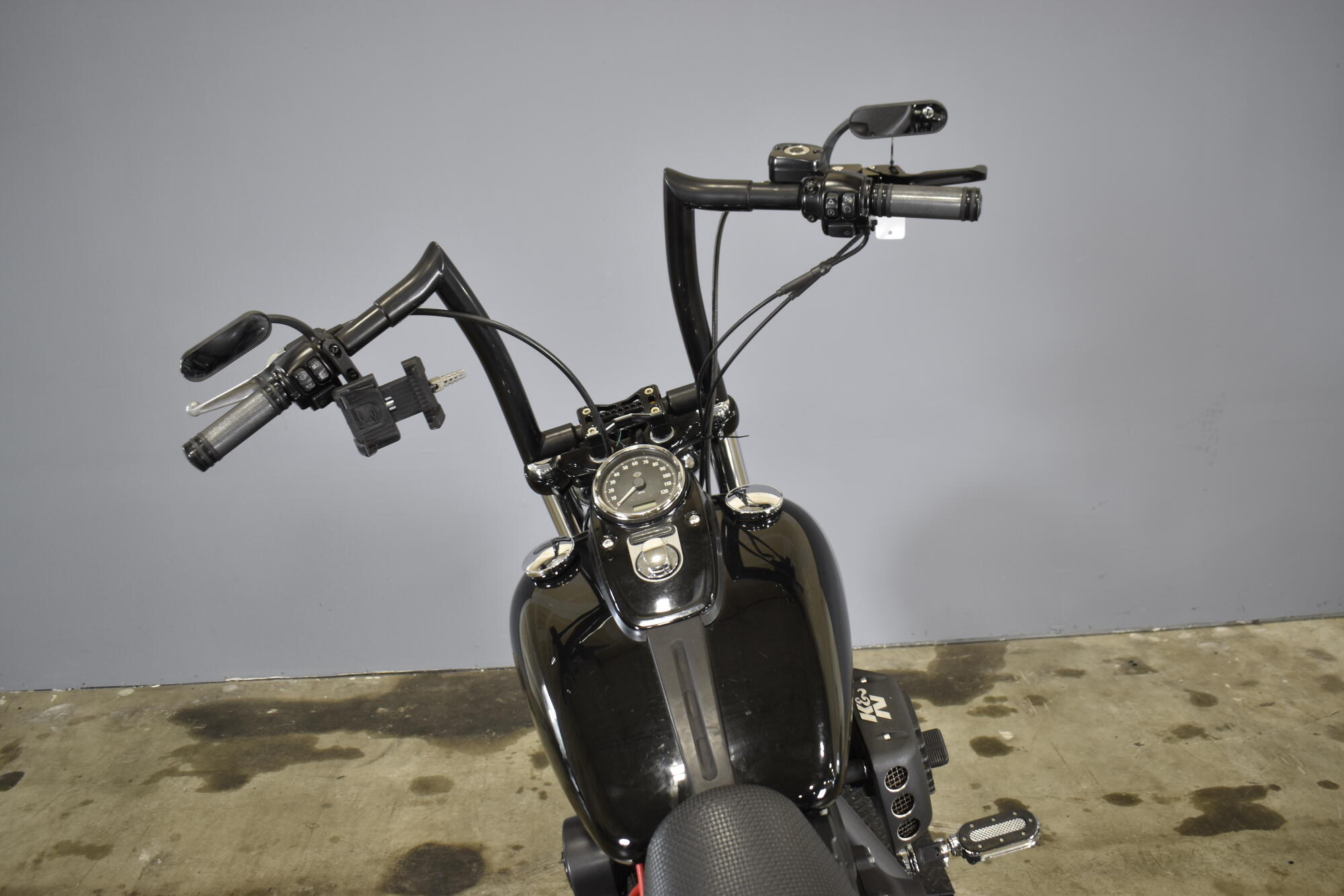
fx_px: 1232
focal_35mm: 33
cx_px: 672
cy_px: 448
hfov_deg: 57.2
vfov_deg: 40.0
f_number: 3.8
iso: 400
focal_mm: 22
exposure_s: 1/25
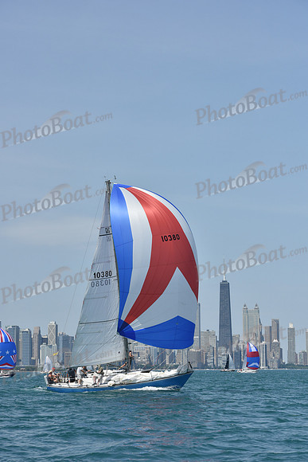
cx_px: 154
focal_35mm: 98
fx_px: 1257
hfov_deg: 14.0
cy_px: 231
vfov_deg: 20.8
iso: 250
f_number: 8
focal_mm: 98
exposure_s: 1/1250
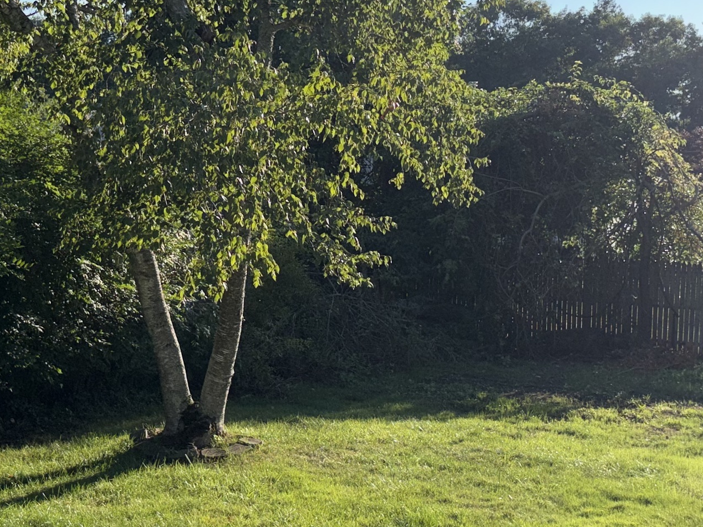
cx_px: 255
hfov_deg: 30.6
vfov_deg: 23.3
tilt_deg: -2.8
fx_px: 1279
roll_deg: +0.2
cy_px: 226
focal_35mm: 63
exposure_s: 1/1901
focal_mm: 5.96
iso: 40
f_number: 1.6
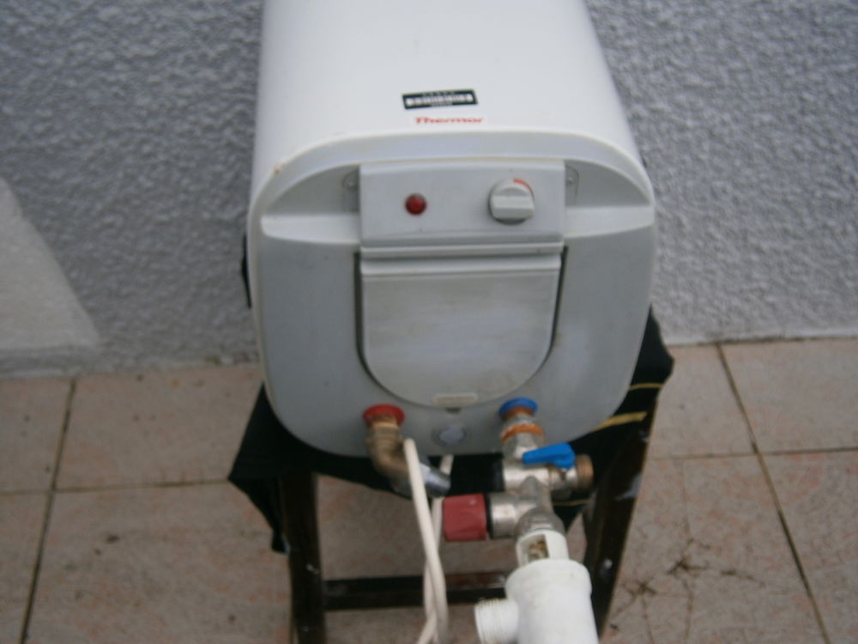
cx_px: 429
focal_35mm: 47
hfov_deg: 40.4
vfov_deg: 30.9
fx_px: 1165
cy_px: 322
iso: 80
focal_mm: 8.3
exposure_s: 1/320
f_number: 3.4
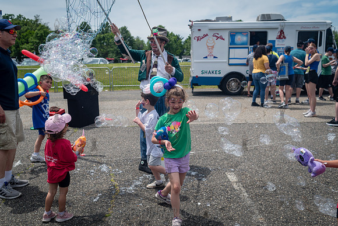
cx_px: 169
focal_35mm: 35
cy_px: 113
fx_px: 329
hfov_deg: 54.4
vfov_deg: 37.9
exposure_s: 1/1600
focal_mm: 35
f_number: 4.5
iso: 200
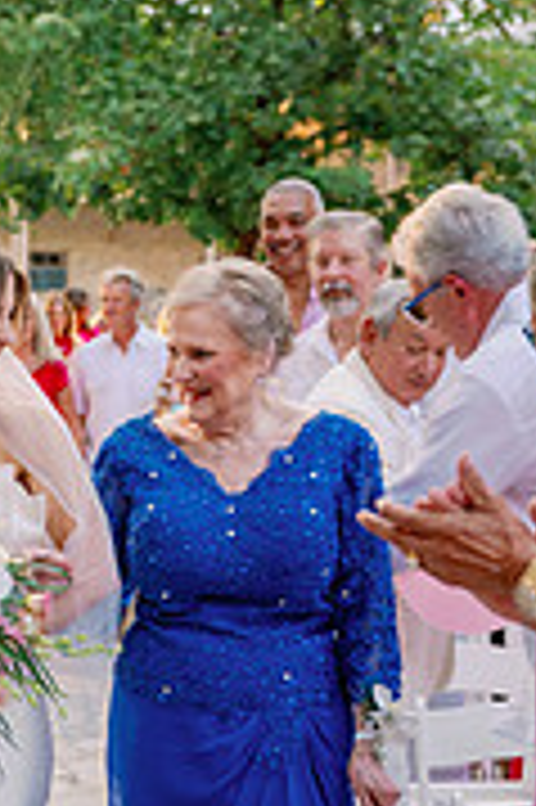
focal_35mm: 118
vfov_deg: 17.3
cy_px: 491
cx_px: -14
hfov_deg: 11.5
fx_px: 2640
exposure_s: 1/200
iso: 320
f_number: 3.5
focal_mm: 47
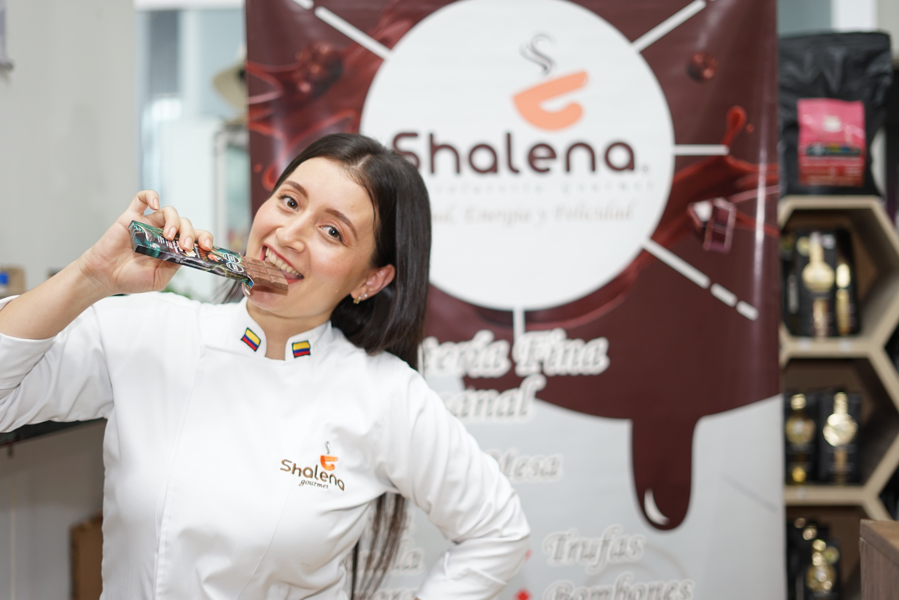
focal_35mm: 50
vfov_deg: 27.0
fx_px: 1249
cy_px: 300
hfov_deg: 39.6
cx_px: 450
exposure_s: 1/80
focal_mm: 50
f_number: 1.8
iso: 400
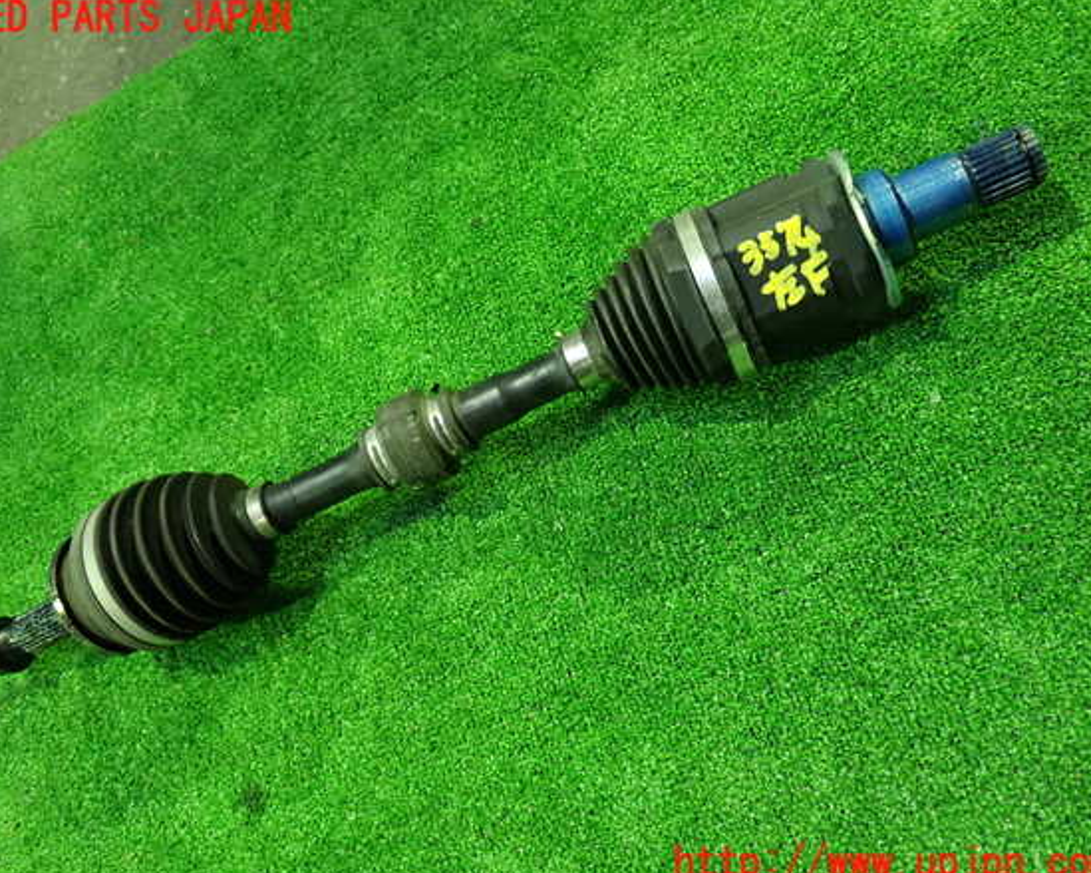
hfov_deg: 55.7
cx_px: 527
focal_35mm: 32
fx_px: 1033
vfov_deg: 45.8
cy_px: 441
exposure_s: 1/30
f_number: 2.3
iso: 800
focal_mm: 5.4
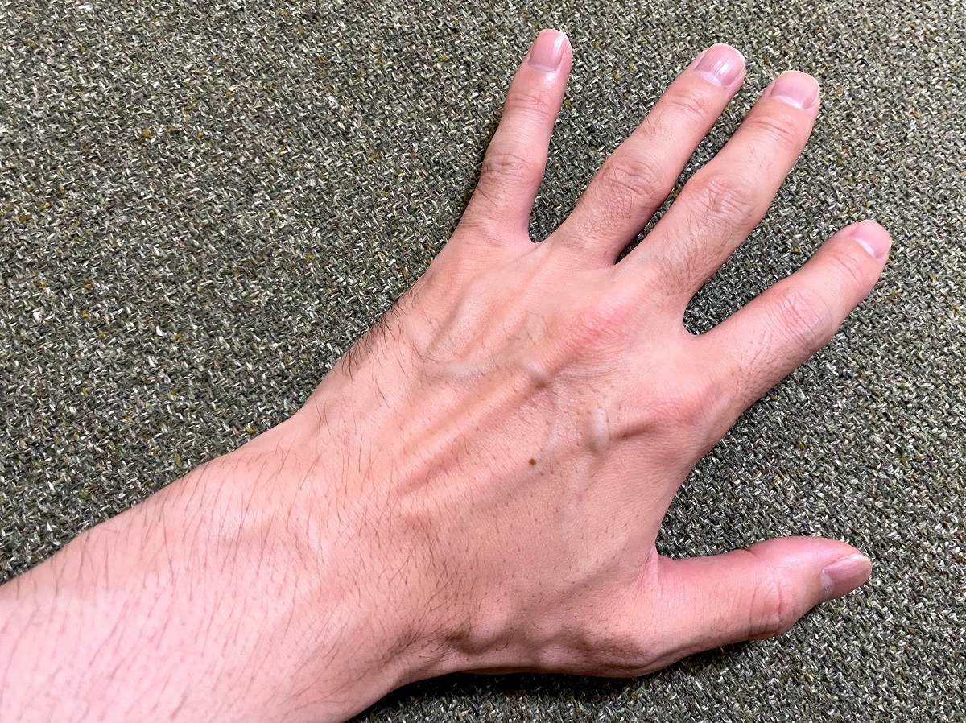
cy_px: 362
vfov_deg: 53.0
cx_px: 483
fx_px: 725
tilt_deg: -68.6
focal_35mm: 26
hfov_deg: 67.3
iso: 320
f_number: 1.8
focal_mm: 4.25
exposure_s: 1/50
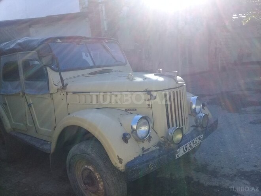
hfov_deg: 58.4
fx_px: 234
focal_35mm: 31
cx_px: 130
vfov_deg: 45.4
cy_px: 98
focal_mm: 3.3
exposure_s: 1/427
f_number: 2.2
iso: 50
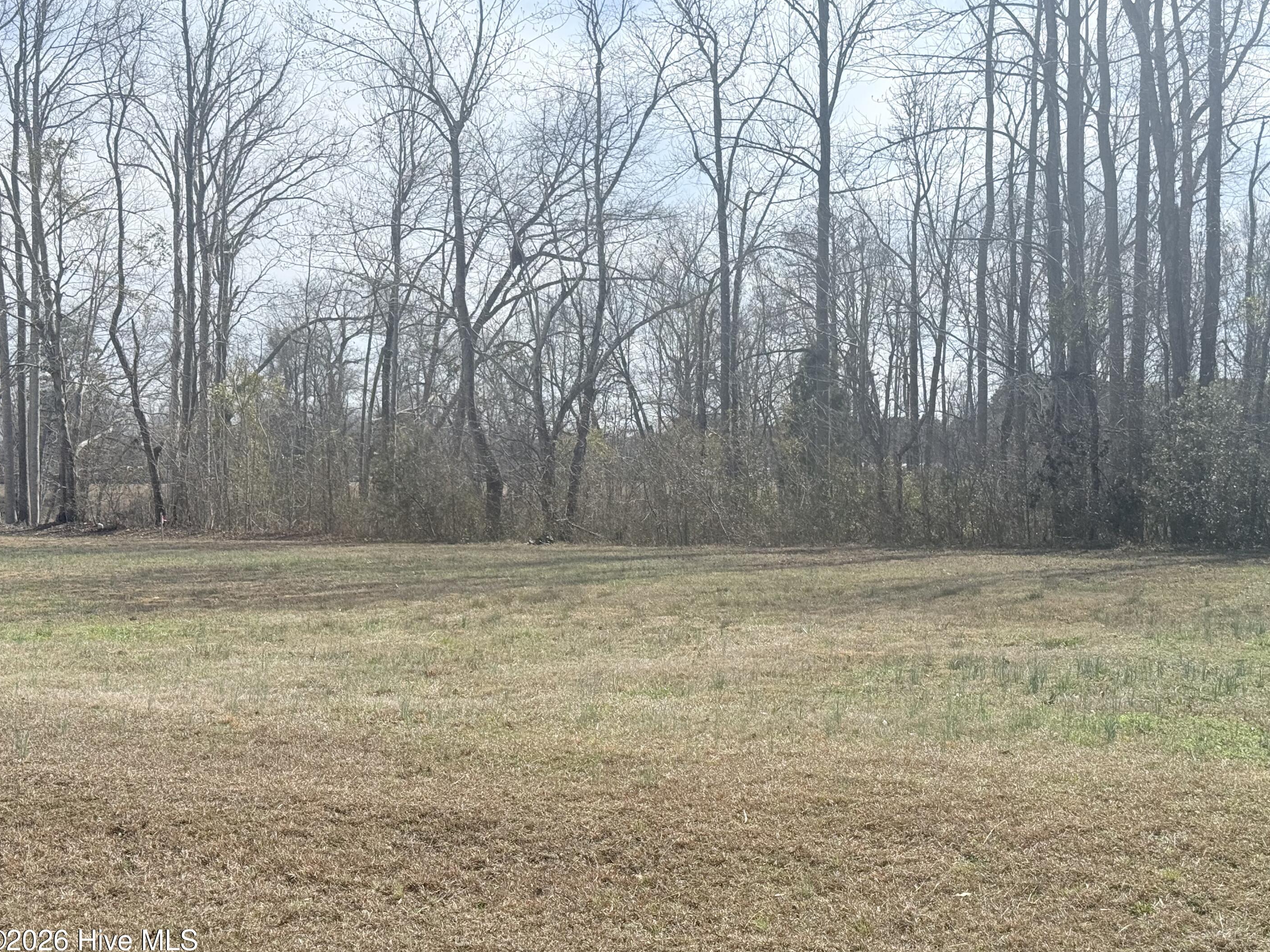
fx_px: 1871
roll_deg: -0.3
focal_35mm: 51
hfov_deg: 37.5
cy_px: 481
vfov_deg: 28.6
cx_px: 657
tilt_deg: +0.8
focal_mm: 6.76
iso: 80
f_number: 1.78
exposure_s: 1/6536
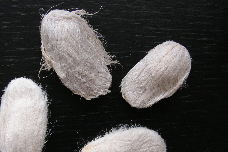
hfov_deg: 43.4
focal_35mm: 45
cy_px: 98
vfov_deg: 29.7
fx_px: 285
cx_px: 94
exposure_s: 1/50
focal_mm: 6
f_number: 3.2
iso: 50
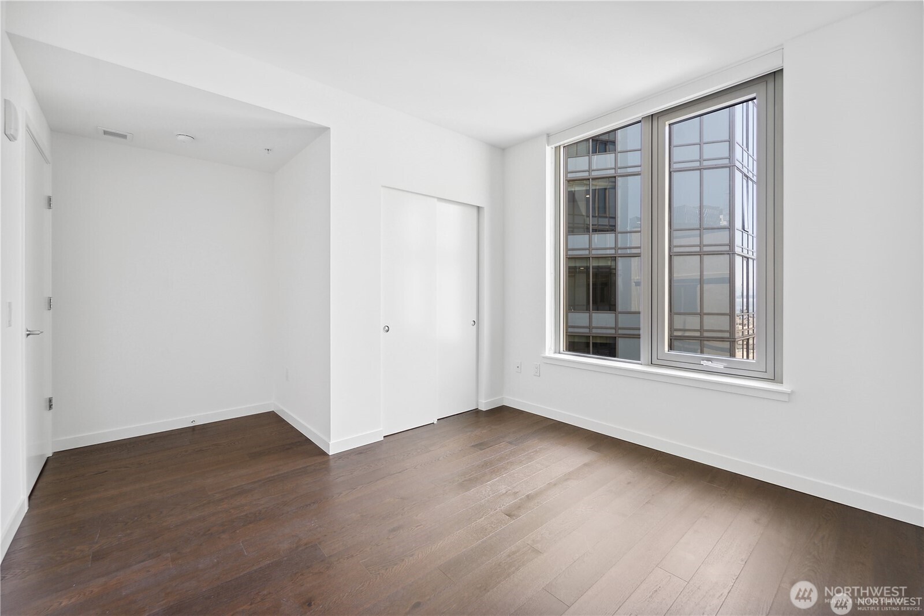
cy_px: 308
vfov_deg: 81.2
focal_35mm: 14
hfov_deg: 104.3
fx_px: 359
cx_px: 462
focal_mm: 14
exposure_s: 1/25
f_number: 8
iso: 200
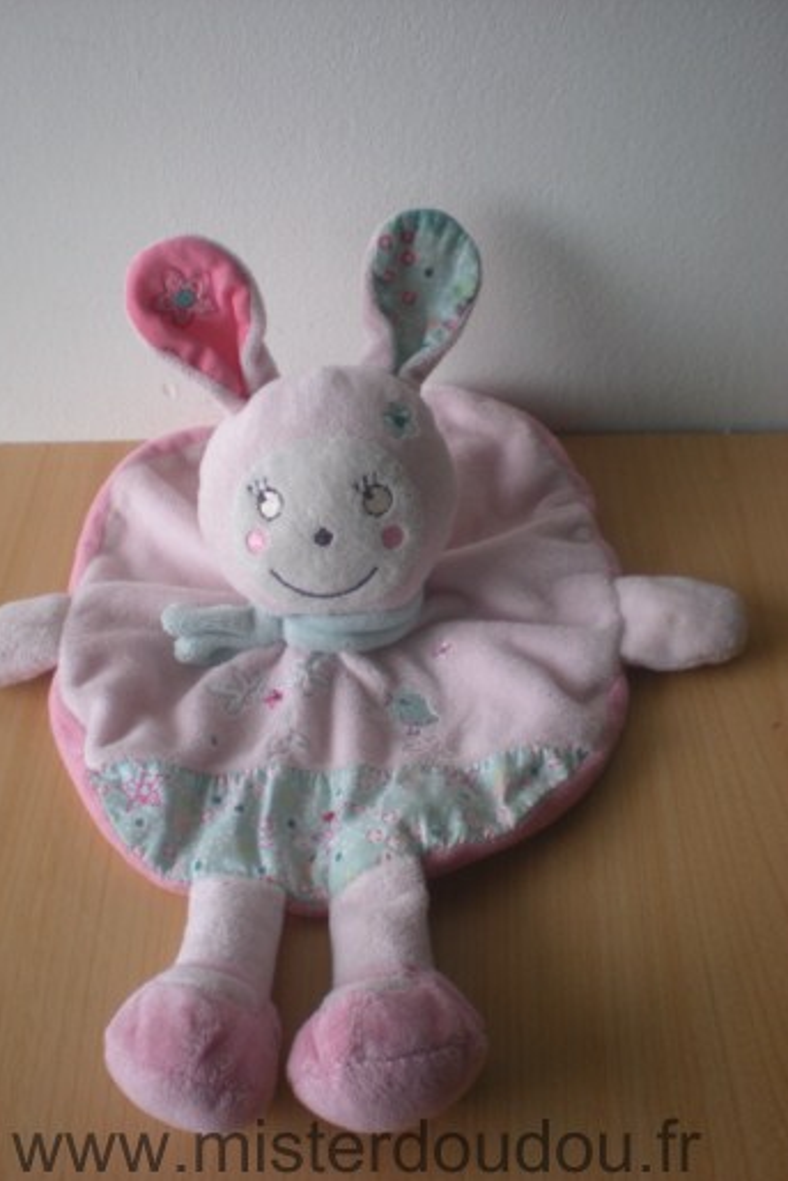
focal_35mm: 40
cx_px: 354
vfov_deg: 48.4
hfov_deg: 33.4
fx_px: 1312
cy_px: 595
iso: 110
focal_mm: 6.3
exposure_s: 1/58
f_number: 3.1
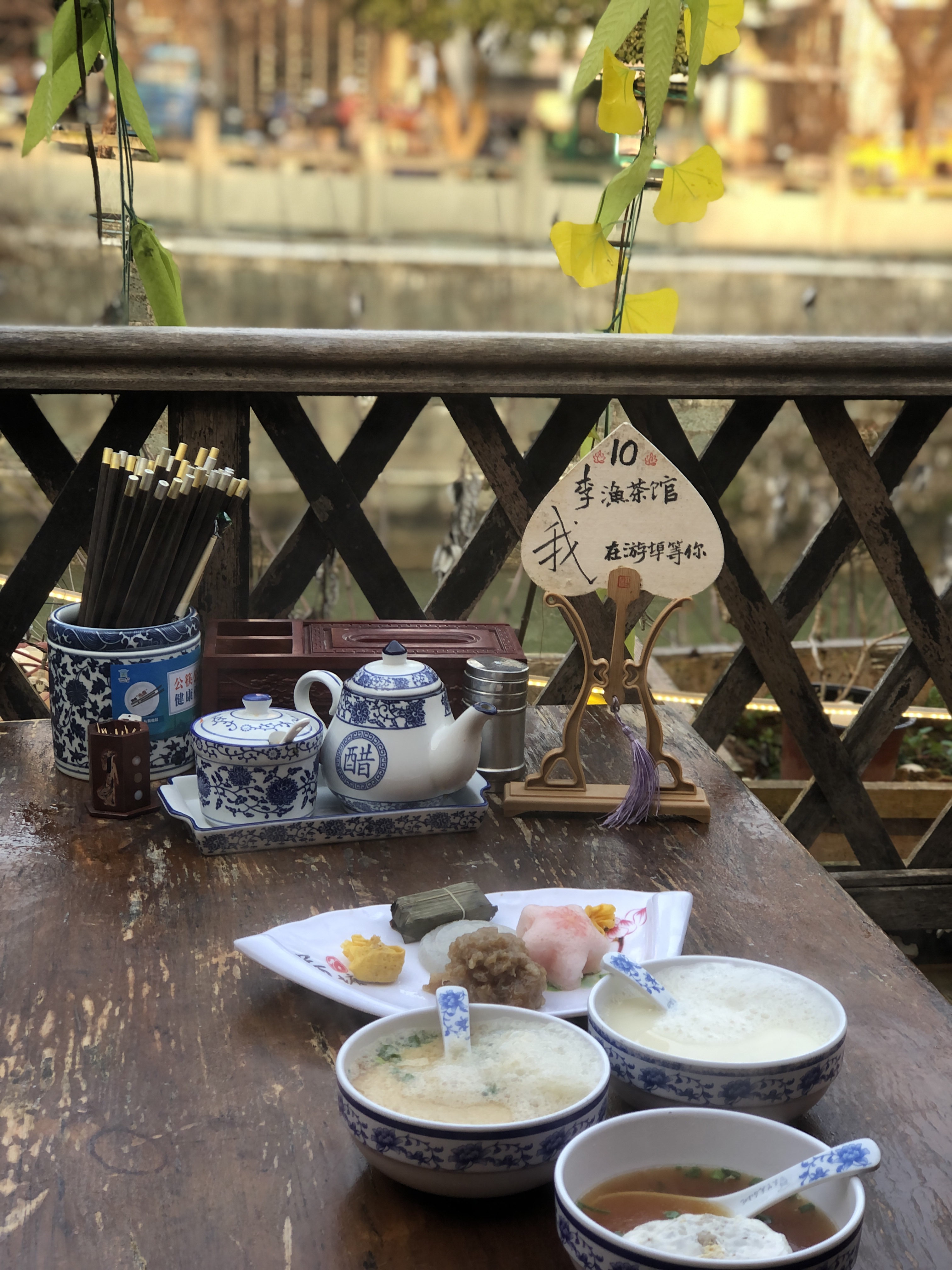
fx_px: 2090
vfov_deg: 33.8
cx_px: 476
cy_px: 635
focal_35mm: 57
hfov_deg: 25.7
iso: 20
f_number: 2.8
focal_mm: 6.6
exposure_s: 1/50
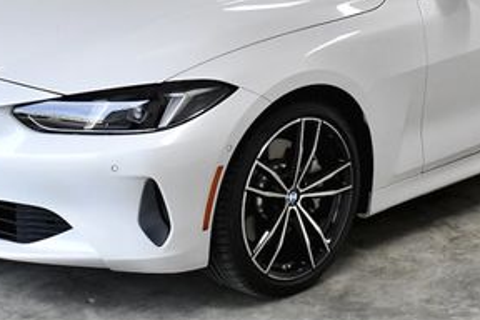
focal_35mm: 80
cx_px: 323
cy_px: 34
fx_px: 1067
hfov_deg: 25.2
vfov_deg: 16.8
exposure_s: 1/2000
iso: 2500
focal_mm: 24
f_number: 4.5
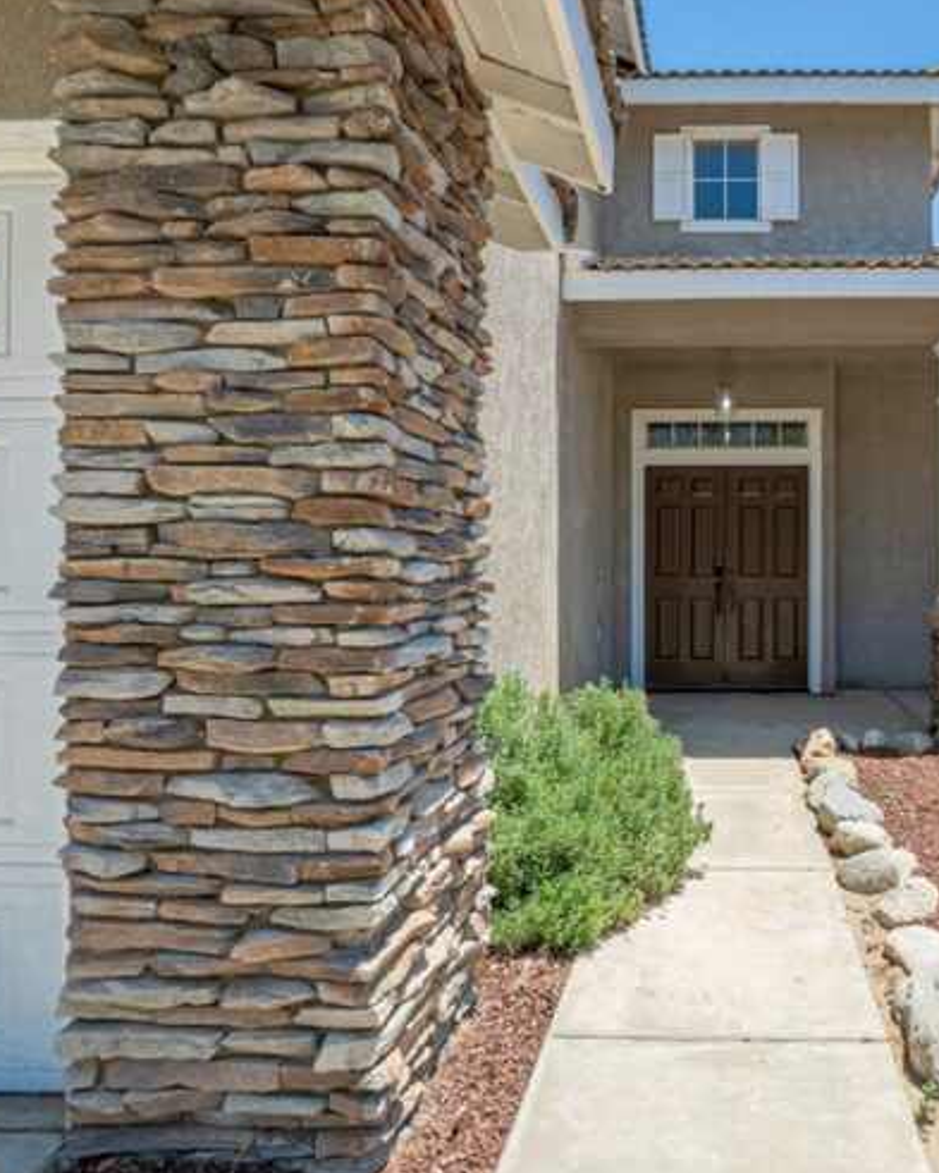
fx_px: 764
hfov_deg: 59.0
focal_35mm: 22
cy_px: 585
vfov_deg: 75.0
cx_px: 731
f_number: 8
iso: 400
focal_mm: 10
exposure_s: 1/8000
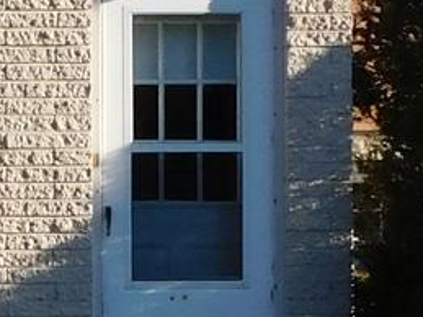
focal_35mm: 237
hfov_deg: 8.0
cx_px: -381
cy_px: 95
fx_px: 2895
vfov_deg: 6.3
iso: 125
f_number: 3.2
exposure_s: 1/640
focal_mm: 5.3
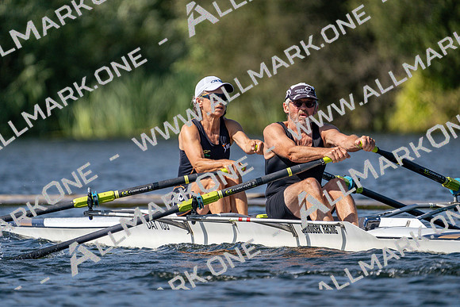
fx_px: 7668
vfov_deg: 2.3
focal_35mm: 600
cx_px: 230
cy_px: 154
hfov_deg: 3.4
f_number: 6.3
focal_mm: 600
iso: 250
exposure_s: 1/2000
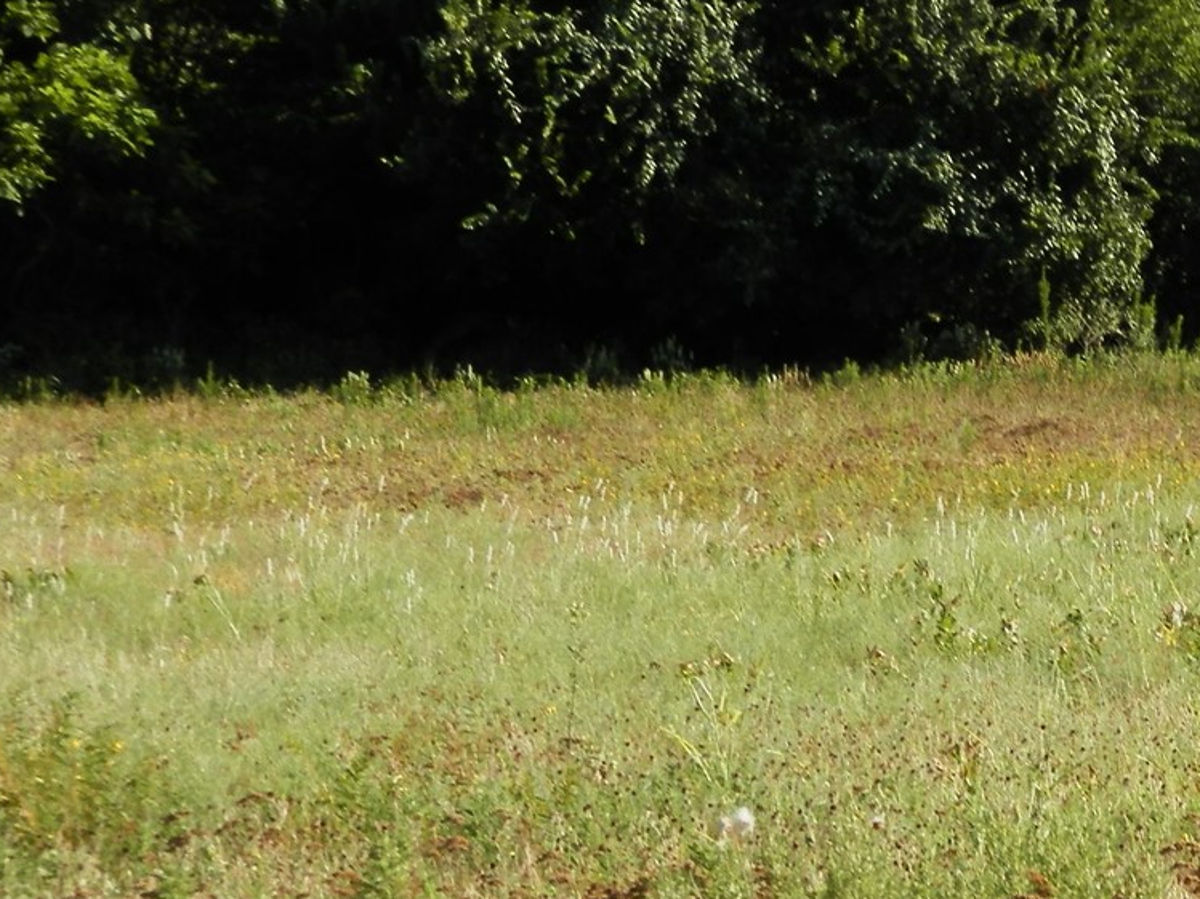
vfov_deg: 5.1
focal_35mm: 290
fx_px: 10048
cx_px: 1488
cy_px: 663
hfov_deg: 6.8
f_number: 4.5
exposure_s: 1/400
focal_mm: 19
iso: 80
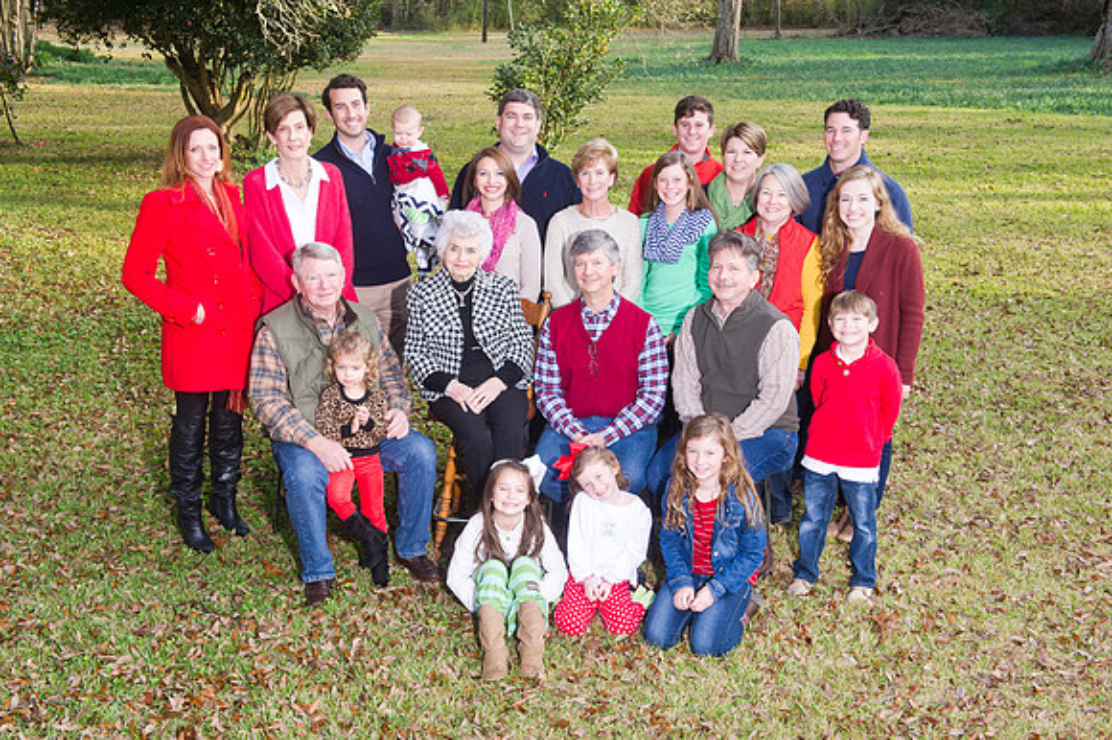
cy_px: 370
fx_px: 1358
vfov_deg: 30.5
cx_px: 556
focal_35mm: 44
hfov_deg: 44.5
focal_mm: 44
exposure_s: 1/200
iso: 800
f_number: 8
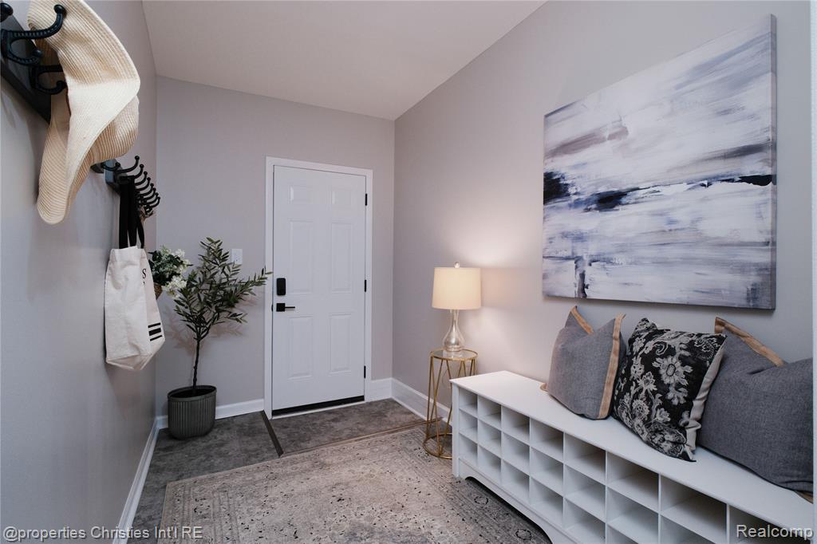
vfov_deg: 67.3
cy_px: 272
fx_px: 408
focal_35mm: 18
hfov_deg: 90.0
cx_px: 408
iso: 640
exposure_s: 1/60
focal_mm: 11.7
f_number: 7.1
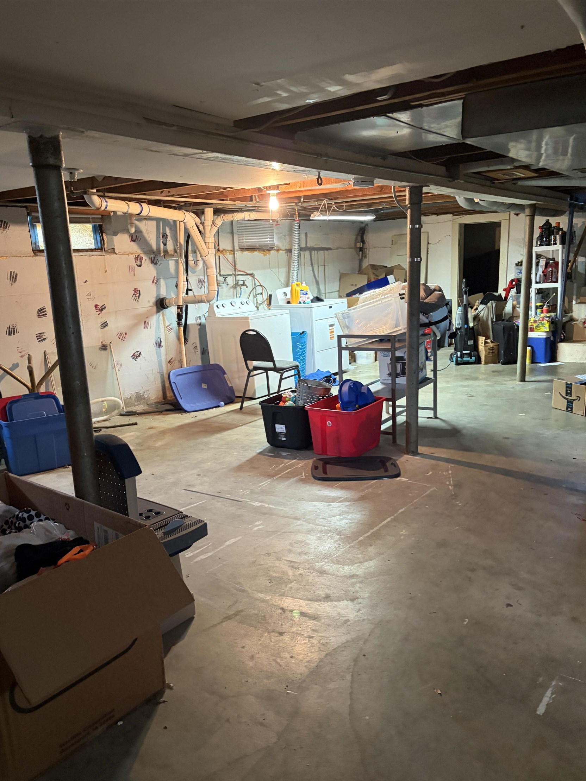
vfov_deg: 65.3
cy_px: 405
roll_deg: +2.9
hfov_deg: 51.3
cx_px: 287
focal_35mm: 27
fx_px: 609
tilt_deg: -13.6
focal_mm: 5.96
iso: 500
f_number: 1.6
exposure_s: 1/40
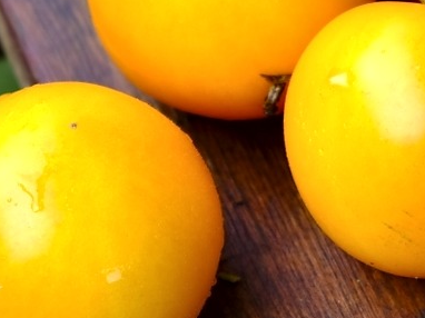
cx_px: 584
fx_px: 3534
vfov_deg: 5.1
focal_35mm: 288
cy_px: -237
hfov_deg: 6.8
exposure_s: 1/17
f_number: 5.6
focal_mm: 70
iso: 100
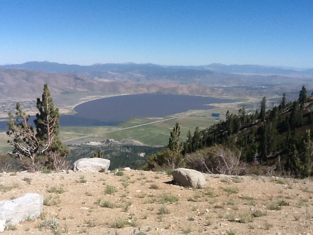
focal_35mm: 32
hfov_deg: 56.8
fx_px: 289
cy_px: 118
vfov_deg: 44.2
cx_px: 156
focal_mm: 2.03
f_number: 2.4
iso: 80
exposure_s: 1/2232
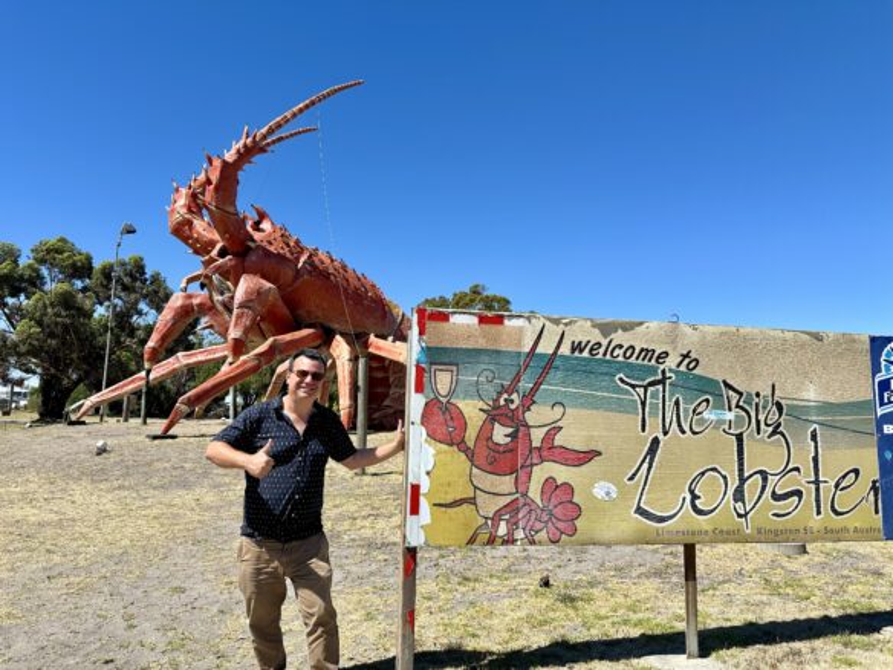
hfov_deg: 71.6
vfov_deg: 56.8
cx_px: 446
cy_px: 335
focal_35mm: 24
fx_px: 619
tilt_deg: +7.7
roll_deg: -1.5
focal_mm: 6.86
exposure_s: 1/5263
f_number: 1.78
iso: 80
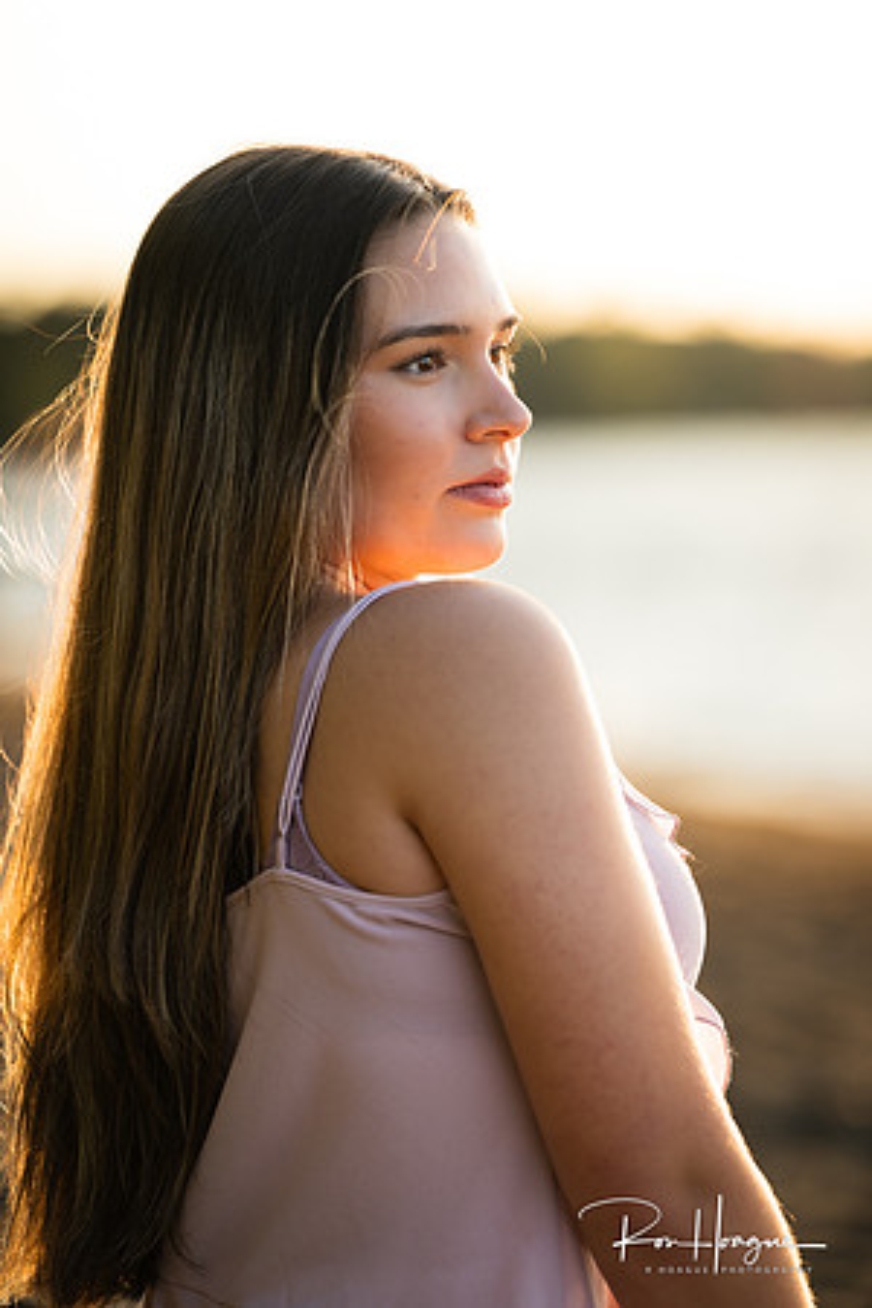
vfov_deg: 10.3
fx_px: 7266
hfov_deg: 6.9
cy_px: 654
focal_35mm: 200
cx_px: 436
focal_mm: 200
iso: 100
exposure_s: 1/320
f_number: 3.5
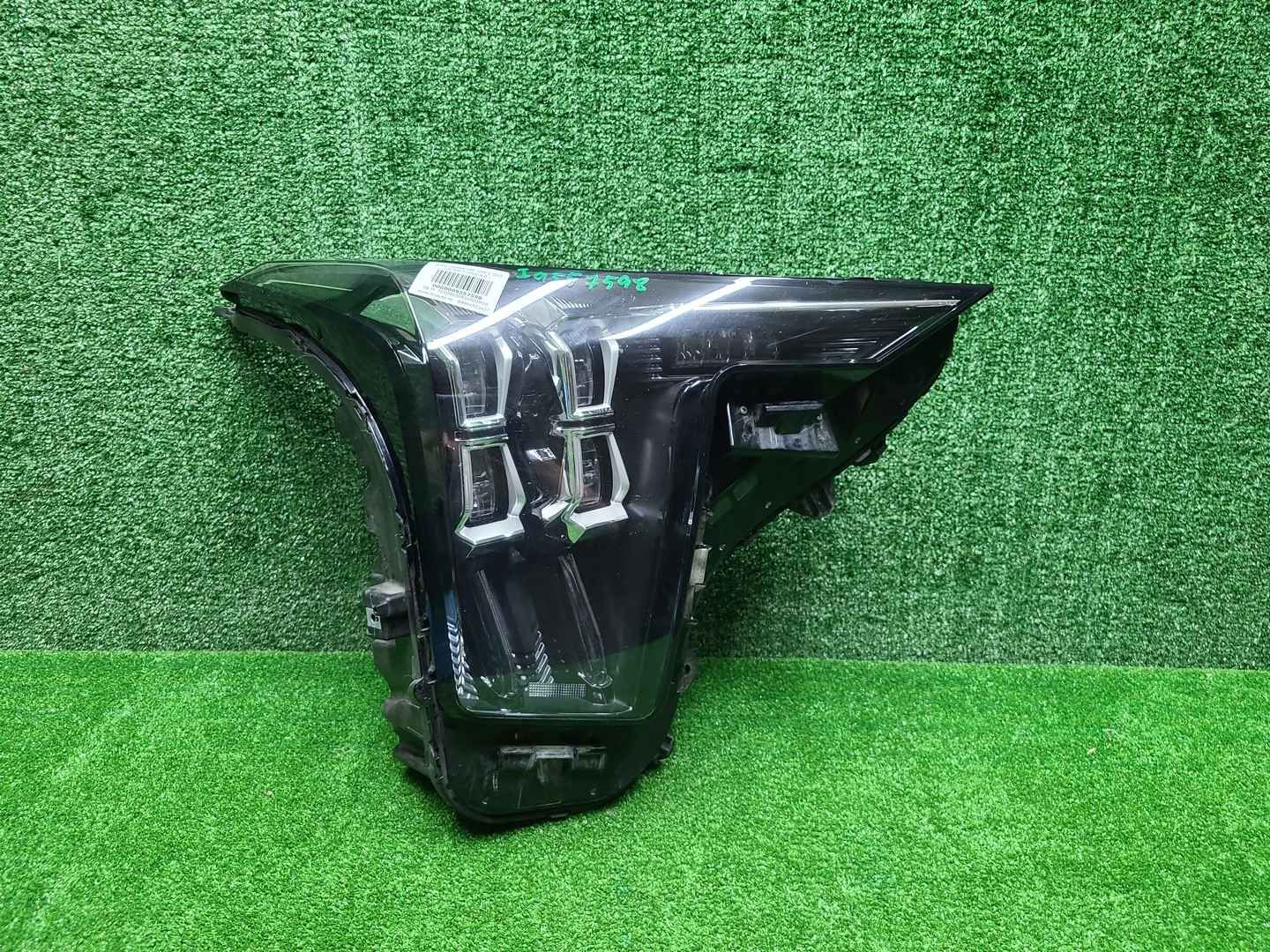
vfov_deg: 53.1
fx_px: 954
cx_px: 635
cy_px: 476
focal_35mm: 26
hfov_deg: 67.3
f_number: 1.8
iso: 234
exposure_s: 1/50
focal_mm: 5.4
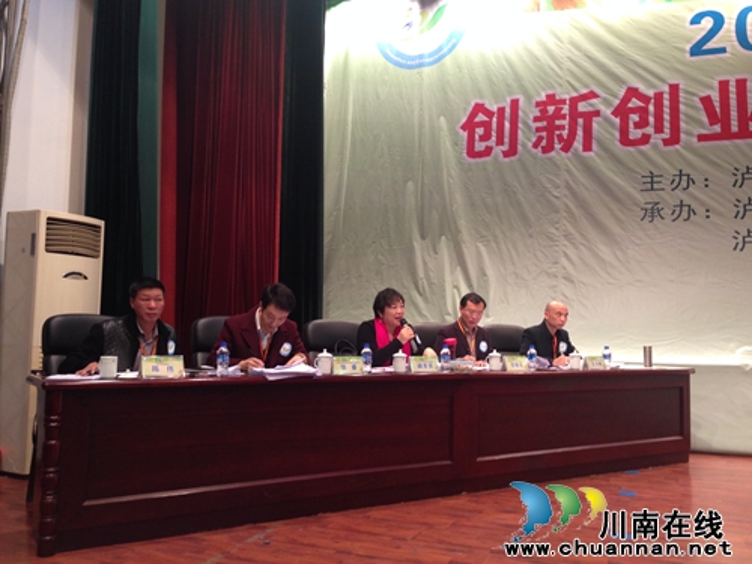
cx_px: 376
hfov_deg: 55.4
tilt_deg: +3.6
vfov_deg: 42.9
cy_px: 282
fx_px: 717
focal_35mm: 33
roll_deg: -1.6
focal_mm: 4.12
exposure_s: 1/20
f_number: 2.4
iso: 100
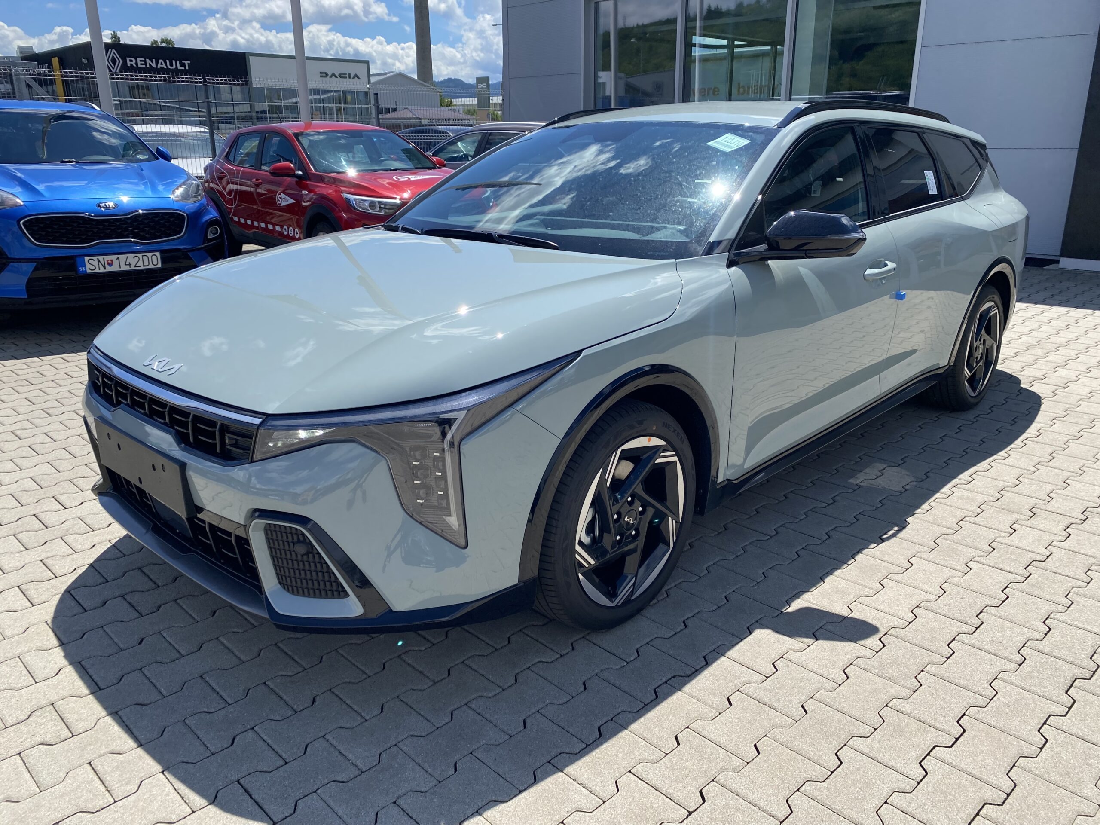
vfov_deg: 53.1
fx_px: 826
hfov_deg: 67.3
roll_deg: +1.1
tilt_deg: -17.8
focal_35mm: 26
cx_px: 550
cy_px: 412
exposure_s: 1/2571
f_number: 1.8
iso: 32
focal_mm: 4.25
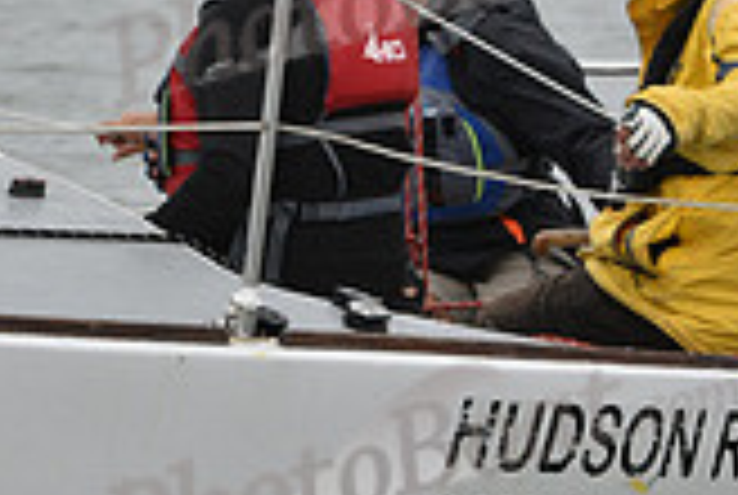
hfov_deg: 5.9
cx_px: -122
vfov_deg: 4.0
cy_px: 286
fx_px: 7106
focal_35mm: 346
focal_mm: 98
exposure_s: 1/800
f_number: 5.6
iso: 400
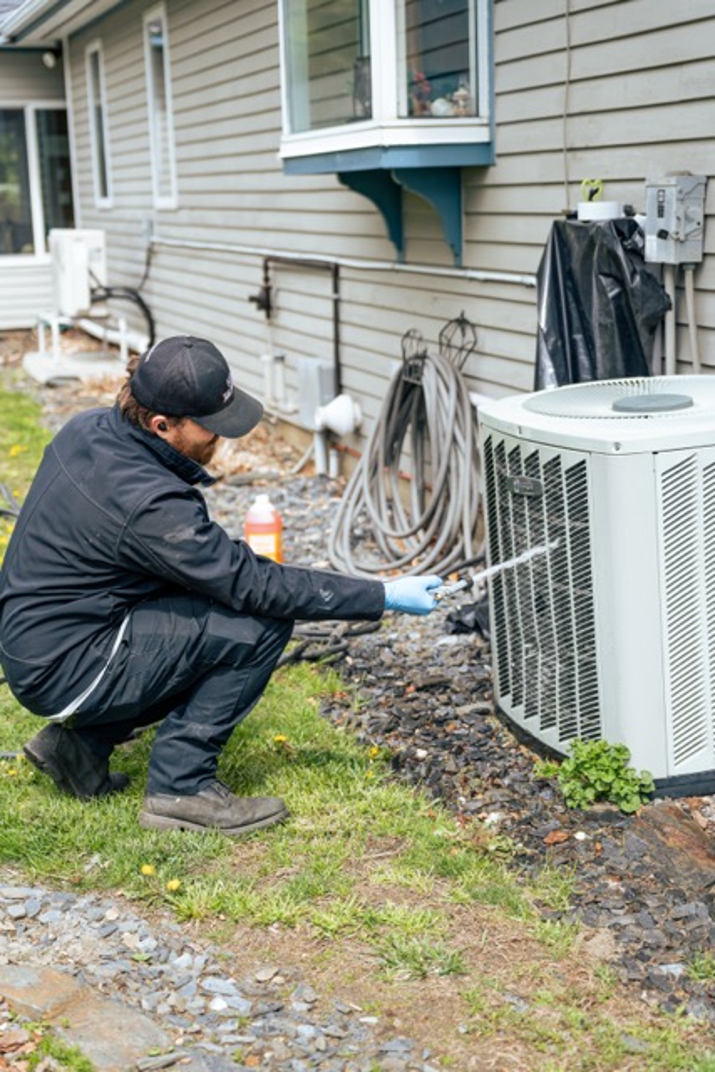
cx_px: 358
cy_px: 536
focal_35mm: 52
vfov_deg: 37.9
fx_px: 1560
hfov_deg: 25.8
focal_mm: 52.4
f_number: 2.8
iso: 100
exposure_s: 1/640
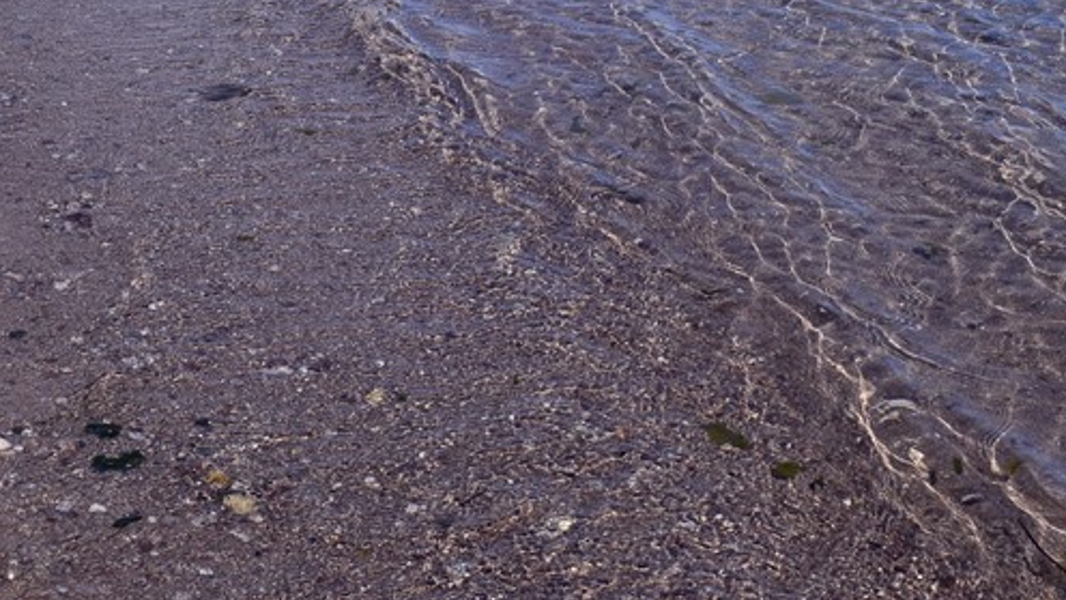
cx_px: 737
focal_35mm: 76
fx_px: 2148
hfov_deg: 27.6
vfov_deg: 15.3
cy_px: -138
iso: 280
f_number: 11
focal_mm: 20
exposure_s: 1/500
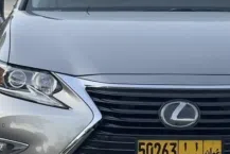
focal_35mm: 147
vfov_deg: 9.3
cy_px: 64
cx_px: 177
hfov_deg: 13.9
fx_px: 940
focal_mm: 6.86
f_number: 1.78
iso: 64
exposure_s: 1/2160
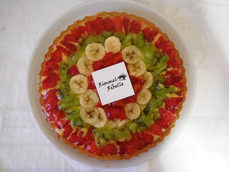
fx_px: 165
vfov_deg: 54.9
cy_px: 86
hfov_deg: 69.4
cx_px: 114
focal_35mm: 25
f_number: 3.1
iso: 800
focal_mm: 4.5
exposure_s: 1/13
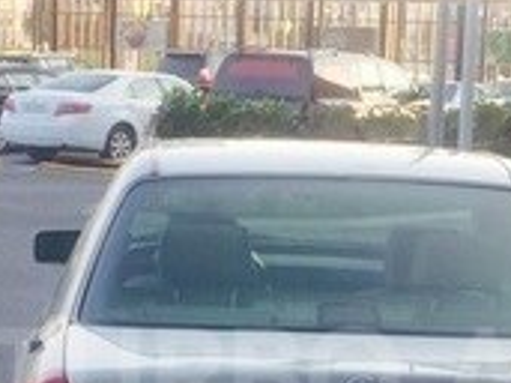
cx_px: 296
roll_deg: -3.7
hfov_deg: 17.6
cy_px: 373
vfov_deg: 13.1
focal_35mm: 112
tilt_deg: -11.2
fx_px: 1652
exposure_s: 1/217
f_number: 2.2
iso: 32
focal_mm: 4.15
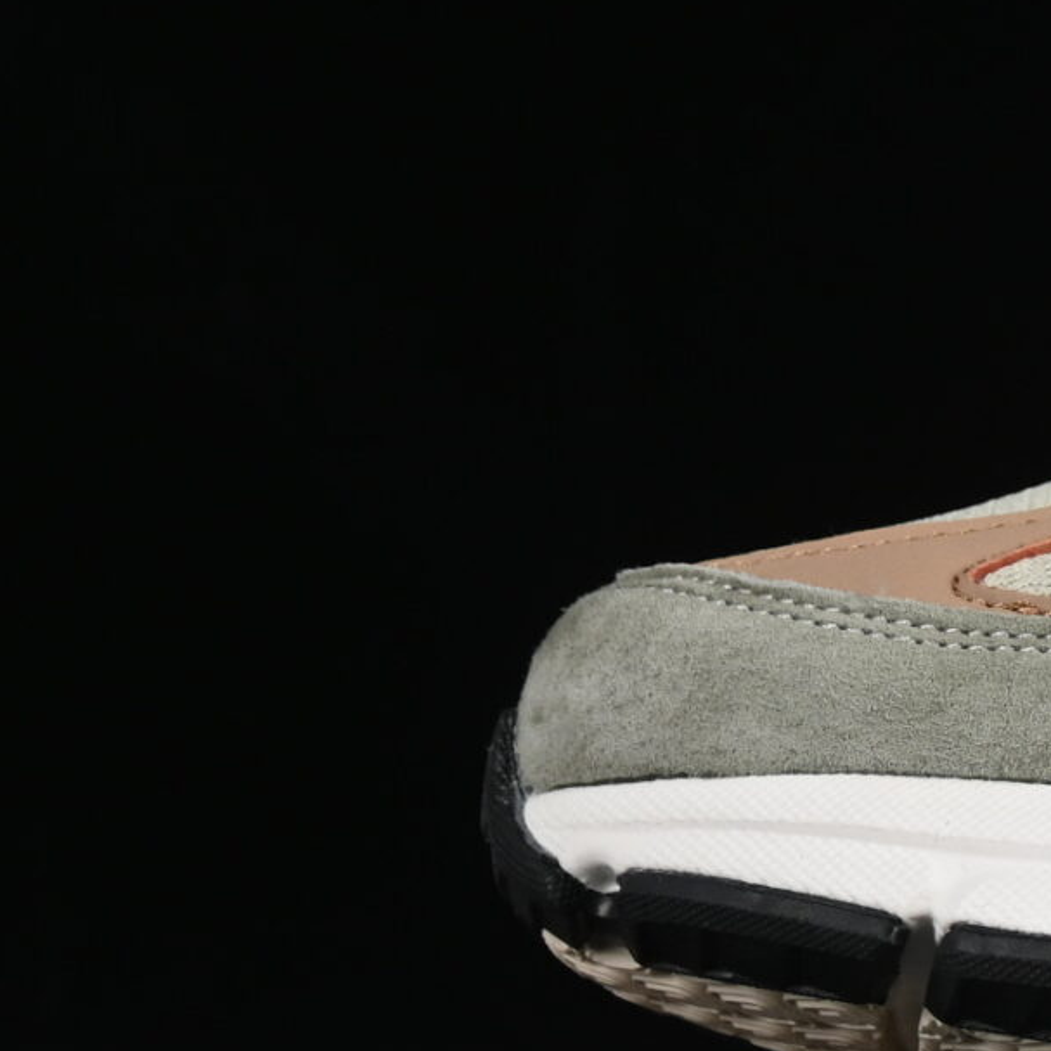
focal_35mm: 253
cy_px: 181
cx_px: 1820
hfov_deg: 6.8
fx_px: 8684
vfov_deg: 6.9
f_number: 7.1
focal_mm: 47
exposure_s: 1/160
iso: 125
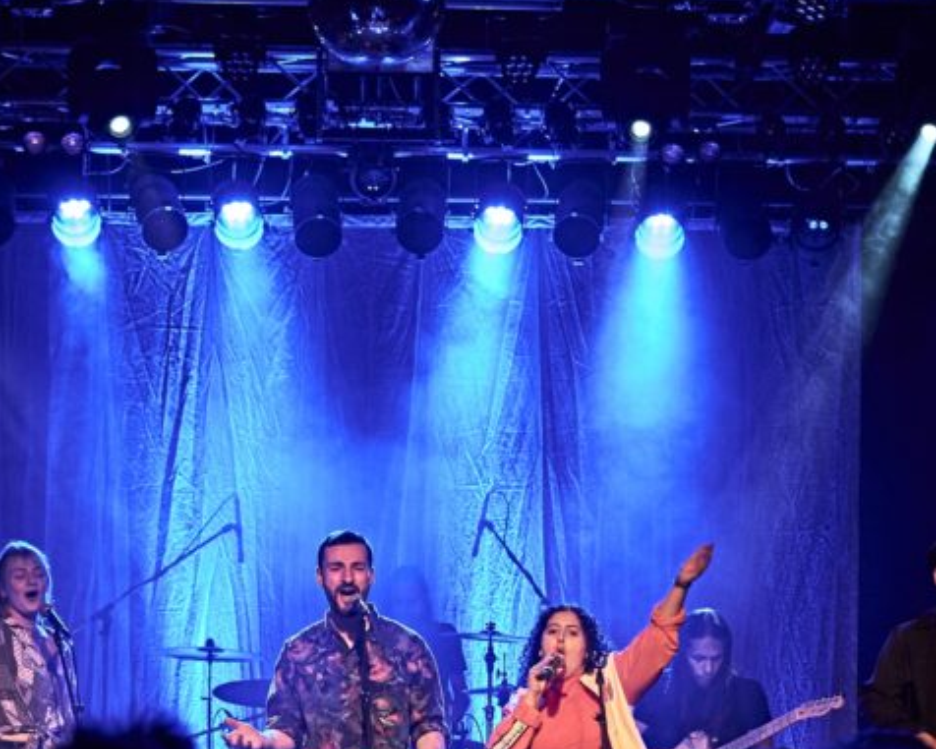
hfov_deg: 19.0
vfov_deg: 15.1
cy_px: 658
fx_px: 2798
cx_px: 376
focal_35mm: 101
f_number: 1.6
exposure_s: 1/125
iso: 1600
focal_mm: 33
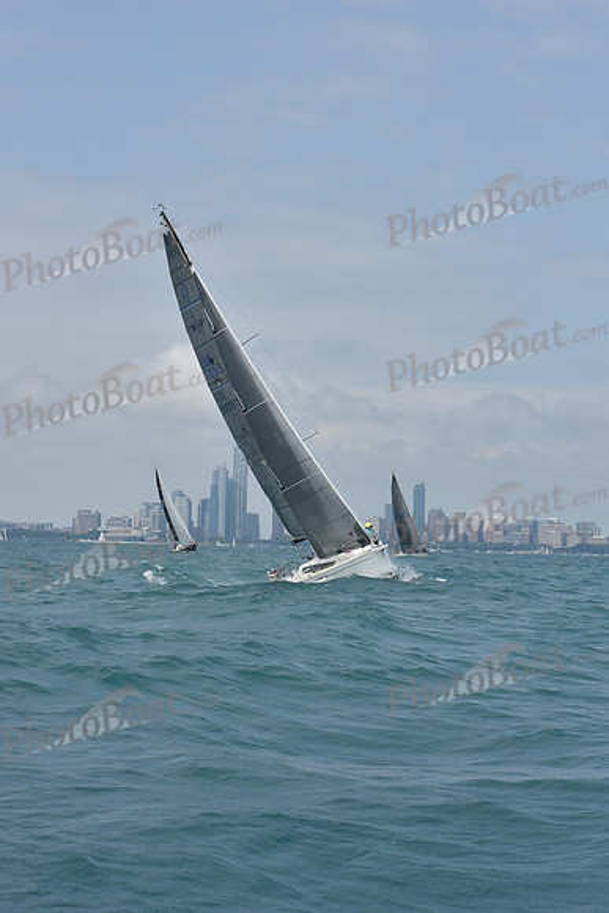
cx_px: 304
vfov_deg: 24.8
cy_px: 456
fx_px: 2079
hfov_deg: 16.7
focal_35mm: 82
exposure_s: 1/800
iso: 250
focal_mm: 82
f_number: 11
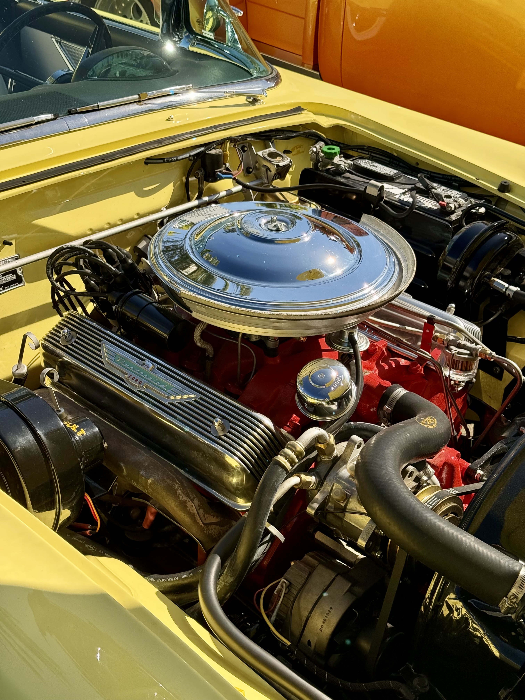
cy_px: 350
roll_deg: -2.5
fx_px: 971
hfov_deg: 30.3
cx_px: 262
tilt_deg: -33.0
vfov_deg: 39.7
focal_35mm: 48
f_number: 1.78
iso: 100
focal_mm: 6.76
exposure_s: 1/1085
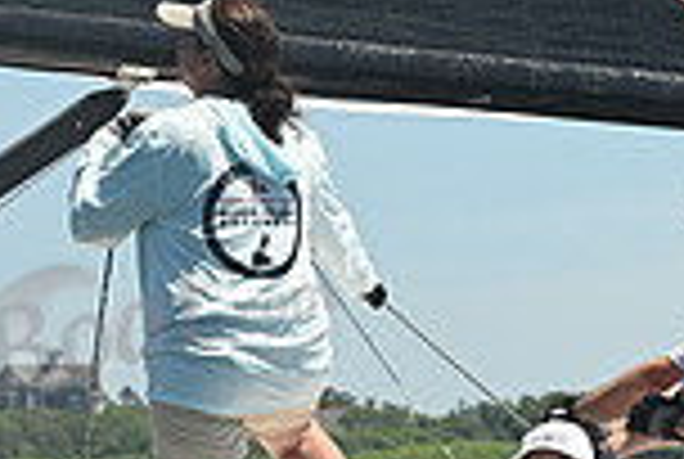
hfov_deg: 5.9
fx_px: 6663
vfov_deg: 3.9
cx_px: 572
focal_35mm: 350
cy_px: 529
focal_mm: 92
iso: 320
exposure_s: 1/1000
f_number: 8
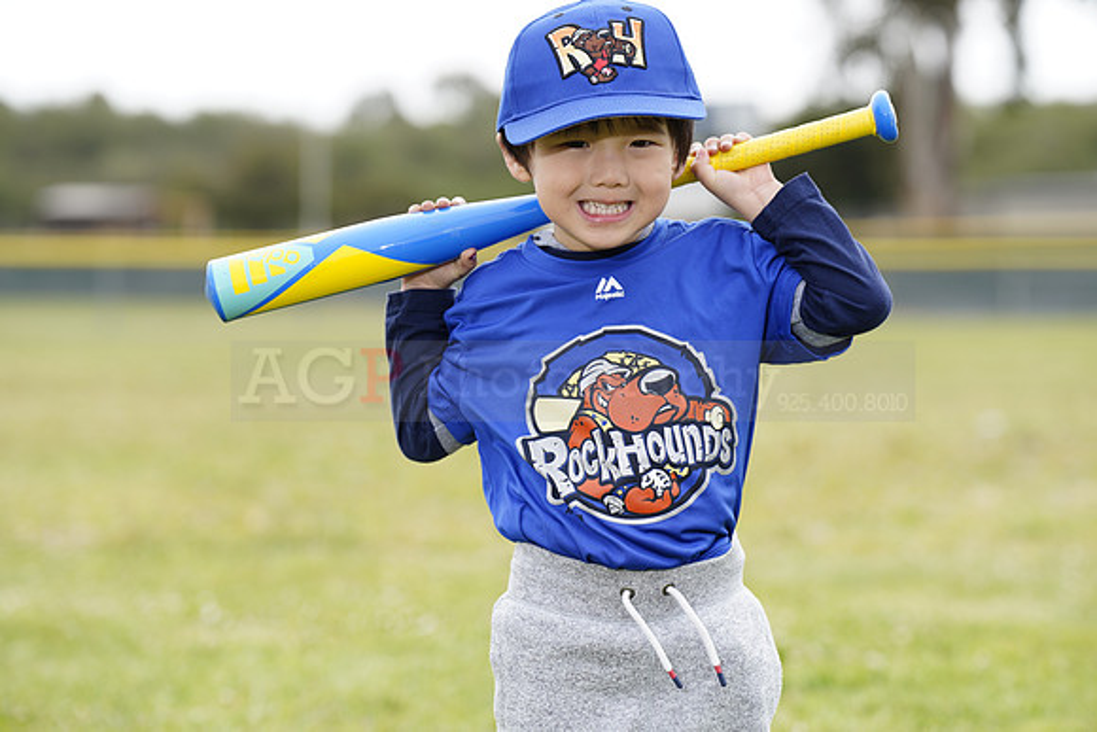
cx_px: 548
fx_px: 4145
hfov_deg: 15.1
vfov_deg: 10.1
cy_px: 366
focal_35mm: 136
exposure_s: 1/250
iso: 100
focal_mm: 136
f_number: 4.5
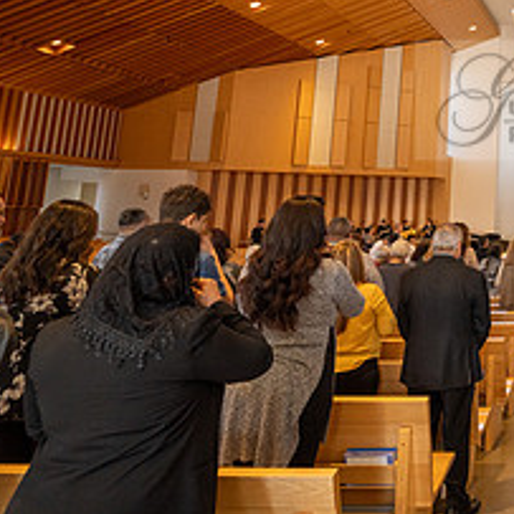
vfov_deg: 45.9
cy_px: 100
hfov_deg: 36.0
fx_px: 571
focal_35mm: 34
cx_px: 636
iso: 1600
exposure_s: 1/160
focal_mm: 14
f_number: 5.6
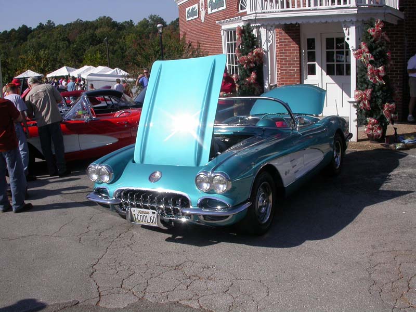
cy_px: 156
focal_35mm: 38
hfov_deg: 49.0
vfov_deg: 37.7
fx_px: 457
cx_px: 208
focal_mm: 7.85
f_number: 7.5
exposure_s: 1/504
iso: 100
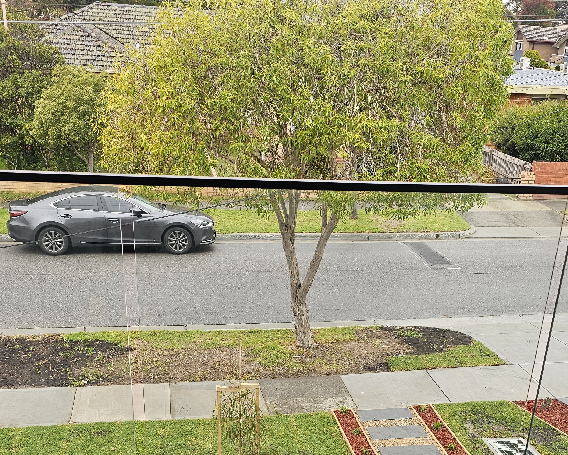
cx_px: 331
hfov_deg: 40.2
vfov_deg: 31.0
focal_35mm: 46
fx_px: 773
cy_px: 425
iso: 25
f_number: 1.7
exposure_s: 1/180
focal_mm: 6.3
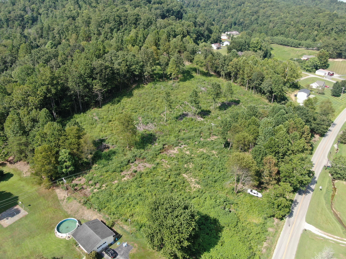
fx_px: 240
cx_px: 173
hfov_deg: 71.6
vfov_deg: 56.8
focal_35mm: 24
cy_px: 130
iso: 100
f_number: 2.8
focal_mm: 4.39
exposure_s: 1/640
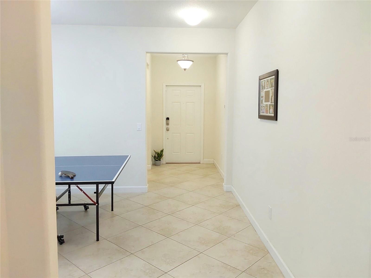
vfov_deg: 49.7
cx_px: 186
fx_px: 300
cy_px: 139
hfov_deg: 63.4
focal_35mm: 28
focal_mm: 2.91
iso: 160
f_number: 1.9
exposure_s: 1/60.2
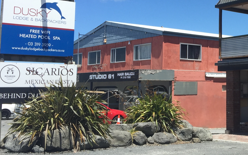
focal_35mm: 61
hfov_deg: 32.0
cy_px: 45
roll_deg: -0.9
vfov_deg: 21.2
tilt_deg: +6.6
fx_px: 412
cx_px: 220
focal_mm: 4.15
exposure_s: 1/1721
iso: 32
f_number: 2.2
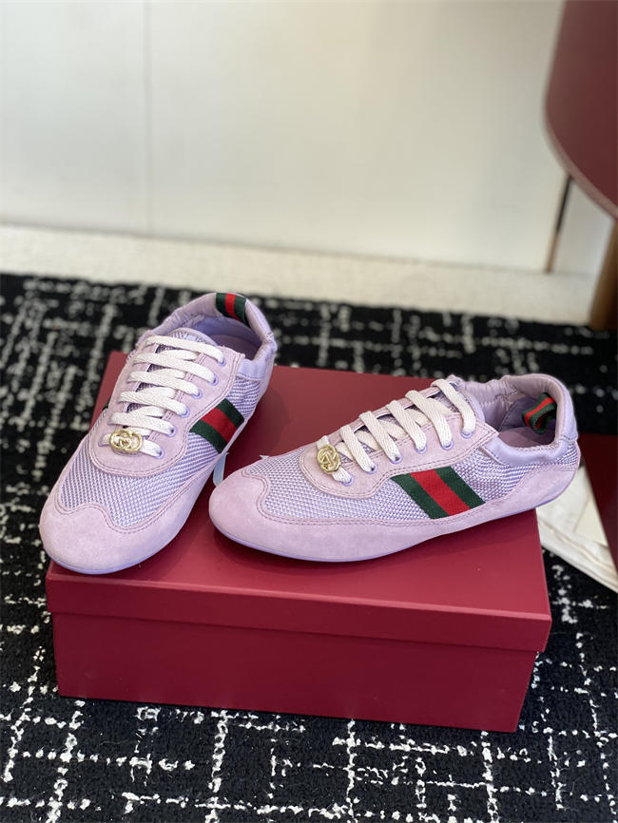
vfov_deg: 36.8
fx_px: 1237
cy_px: 412
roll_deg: -6.2
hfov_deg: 28.0
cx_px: 309
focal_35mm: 52
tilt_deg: -35.0
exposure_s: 1/122
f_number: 2
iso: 50
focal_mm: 6
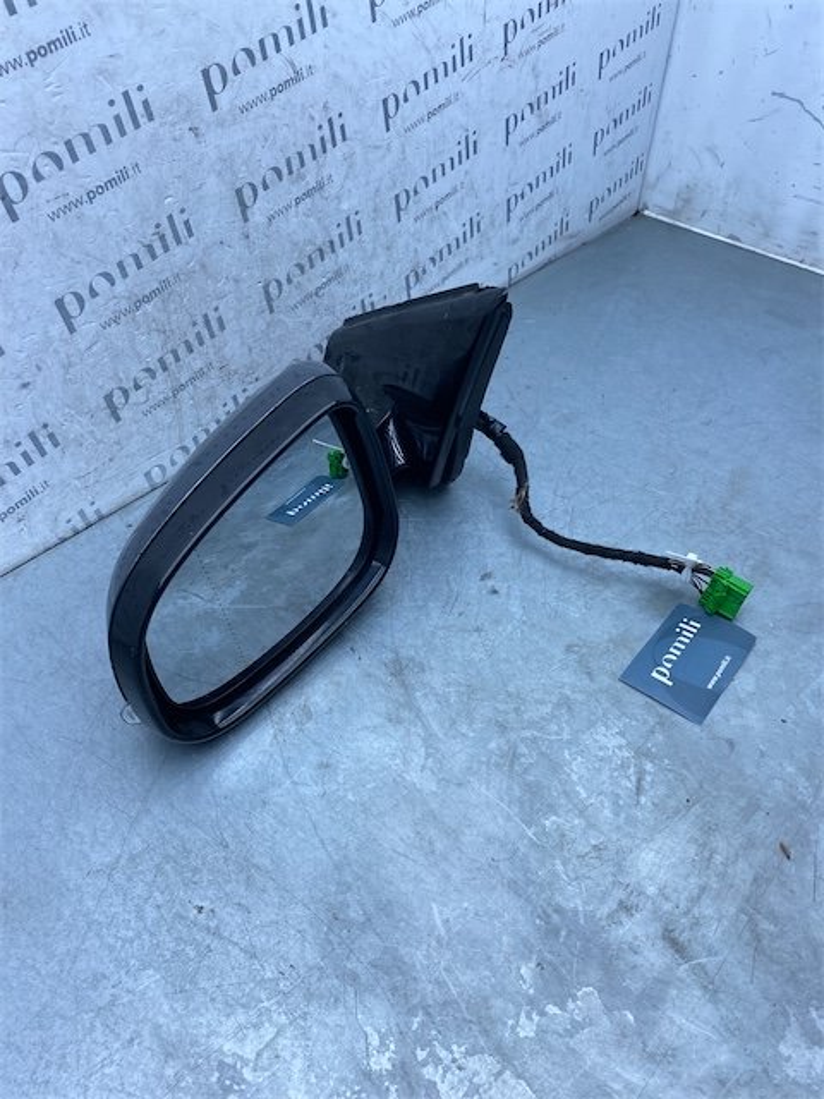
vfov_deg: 67.3
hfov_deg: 53.1
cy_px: 550
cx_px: 412
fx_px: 825
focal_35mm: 26
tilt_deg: -45.8
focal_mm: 4.25
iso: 32
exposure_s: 1/788
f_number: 1.8
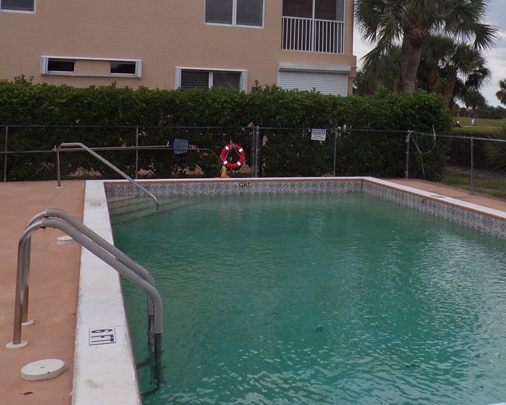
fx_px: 689
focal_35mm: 46
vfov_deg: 31.9
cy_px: 86
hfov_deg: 39.9
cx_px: 334
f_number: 5.8
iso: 80
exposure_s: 1/280
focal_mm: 4.3
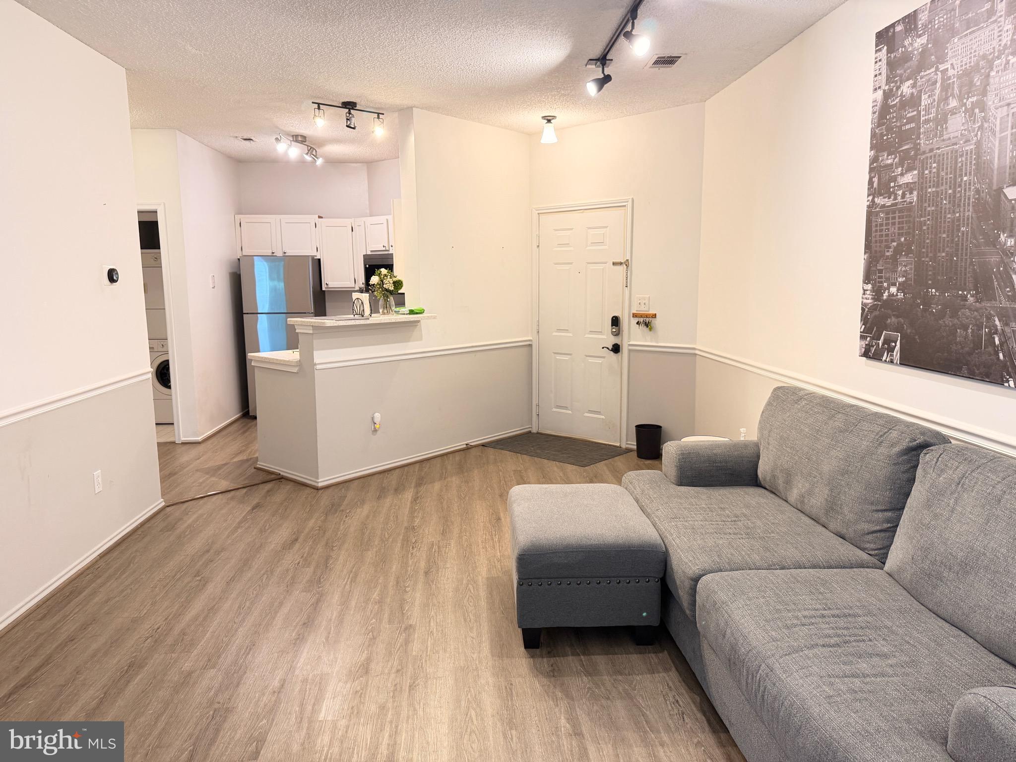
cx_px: 508
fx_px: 704
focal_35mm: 24
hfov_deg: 71.6
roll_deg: +1.0
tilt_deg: -6.5
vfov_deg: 56.8
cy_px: 381
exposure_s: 1/60
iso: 250
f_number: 1.78
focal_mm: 6.76
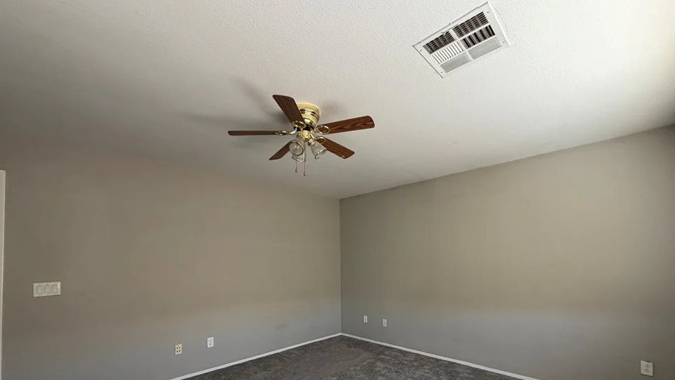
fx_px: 286
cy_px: 253
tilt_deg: -2.5
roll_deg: +1.2
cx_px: 340
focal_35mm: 16
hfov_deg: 99.4
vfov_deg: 65.4
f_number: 2.2
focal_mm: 2.22
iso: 200
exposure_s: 1/121
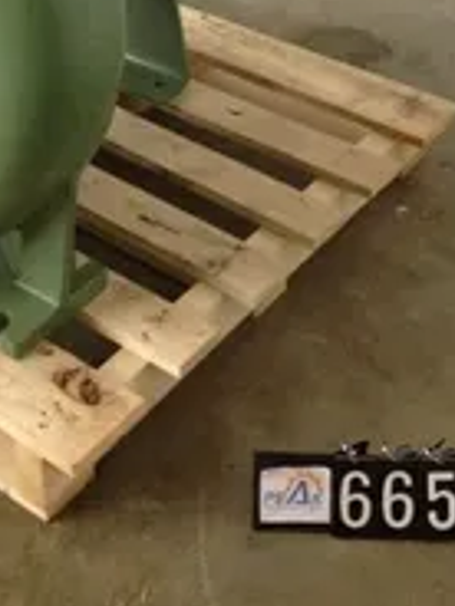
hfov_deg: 19.1
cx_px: 69
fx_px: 1332
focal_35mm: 76
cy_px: 26
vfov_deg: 24.7
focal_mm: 4.28
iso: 200
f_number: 2.4
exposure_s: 1/20
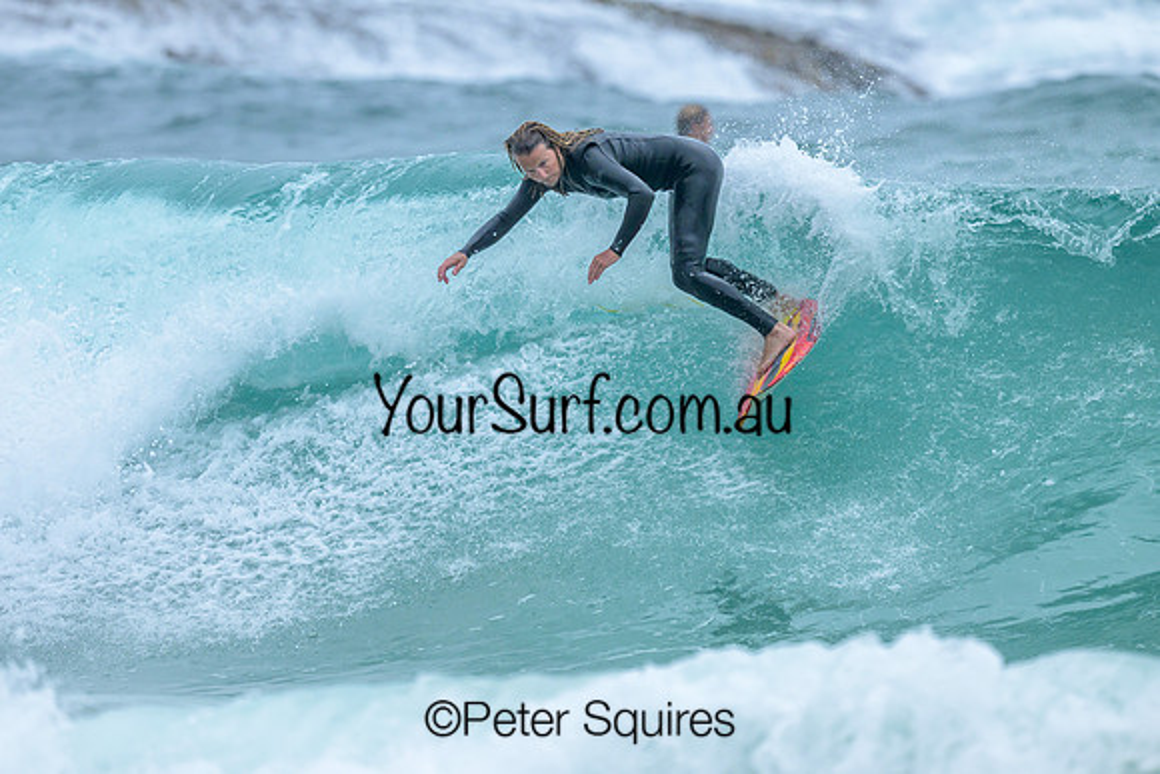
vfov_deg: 1.3
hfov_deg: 1.9
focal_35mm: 1100
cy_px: 347
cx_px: 552
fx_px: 35439
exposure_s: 1/2500
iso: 400
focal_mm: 800
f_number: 6.3
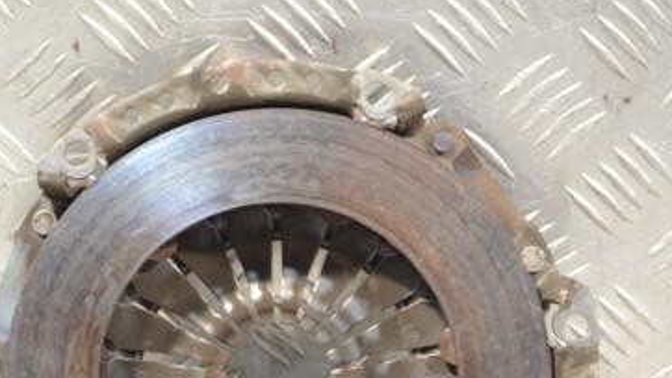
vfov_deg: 9.7
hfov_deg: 17.1
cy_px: 363
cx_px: 284
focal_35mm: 125
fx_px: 2228
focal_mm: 48
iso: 640
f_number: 5.3
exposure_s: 1/30
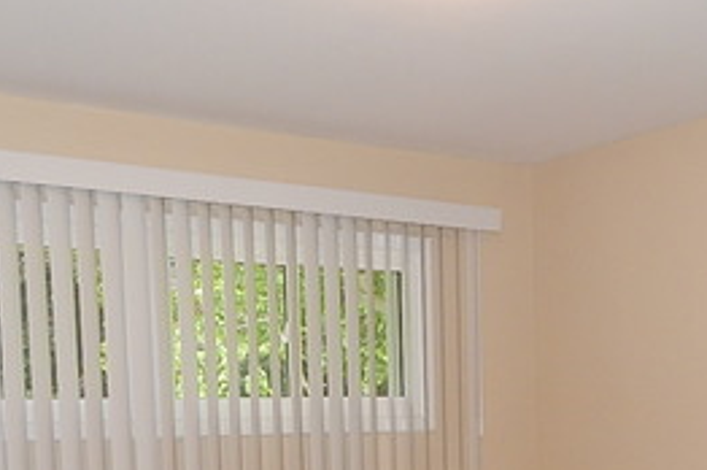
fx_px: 1098
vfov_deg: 22.4
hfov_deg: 35.4
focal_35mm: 56
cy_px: 551
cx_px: 461
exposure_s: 1/30
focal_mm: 4
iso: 200
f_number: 3
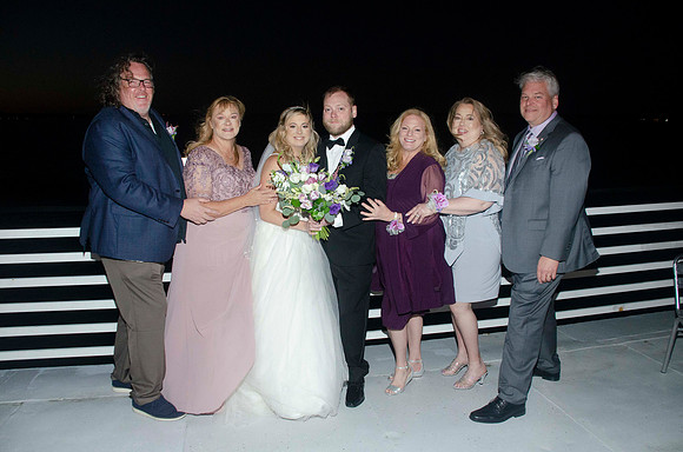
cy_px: 226
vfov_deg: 47.7
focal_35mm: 27
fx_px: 511
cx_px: 342
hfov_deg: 67.5
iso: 800
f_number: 5.6
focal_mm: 18
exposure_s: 1/80
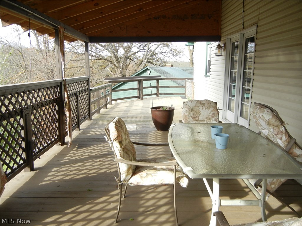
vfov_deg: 46.8
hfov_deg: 60.0
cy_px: 113
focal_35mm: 30
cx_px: 151
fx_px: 262
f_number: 3.5
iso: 160
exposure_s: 1/171
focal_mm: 5.4
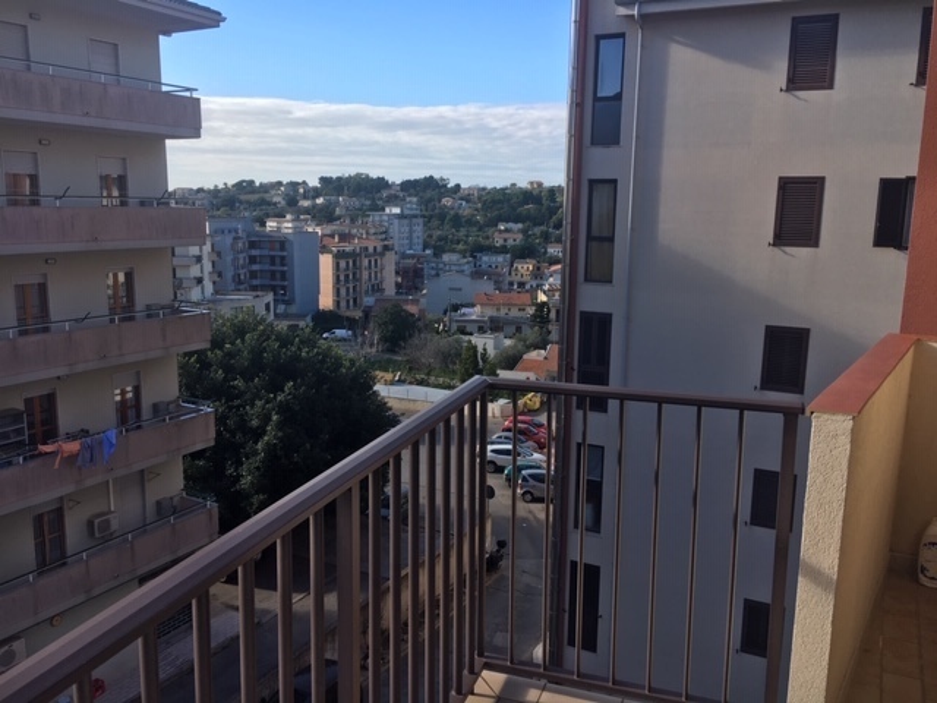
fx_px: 785
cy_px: 352
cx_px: 468
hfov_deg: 61.7
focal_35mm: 29
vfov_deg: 48.2
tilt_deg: -10.4
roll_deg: -1.5
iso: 25
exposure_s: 1/793
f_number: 2.2
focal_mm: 4.15
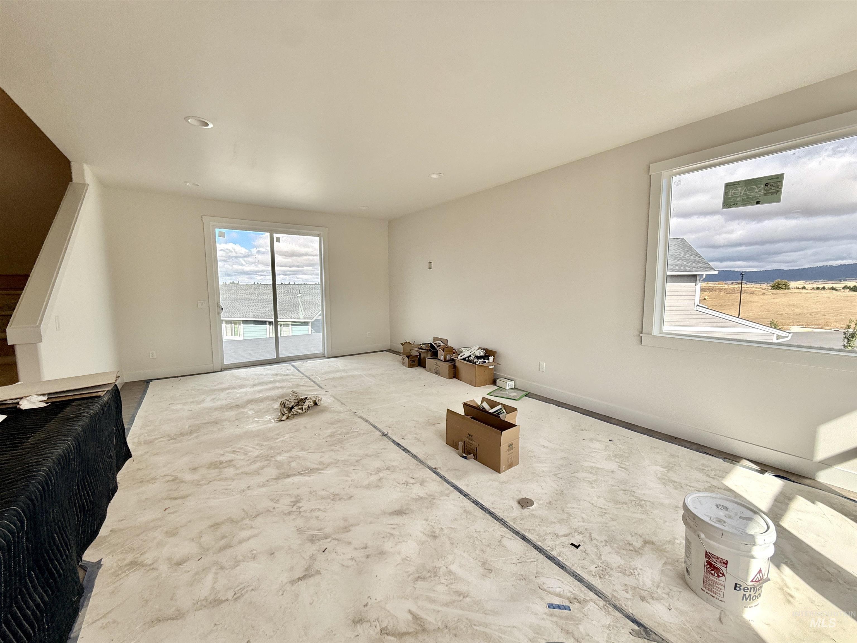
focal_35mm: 14
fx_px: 347
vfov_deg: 85.7
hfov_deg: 102.1
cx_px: 428
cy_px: 322
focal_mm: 2.22
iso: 64
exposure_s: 1/506
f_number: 2.2
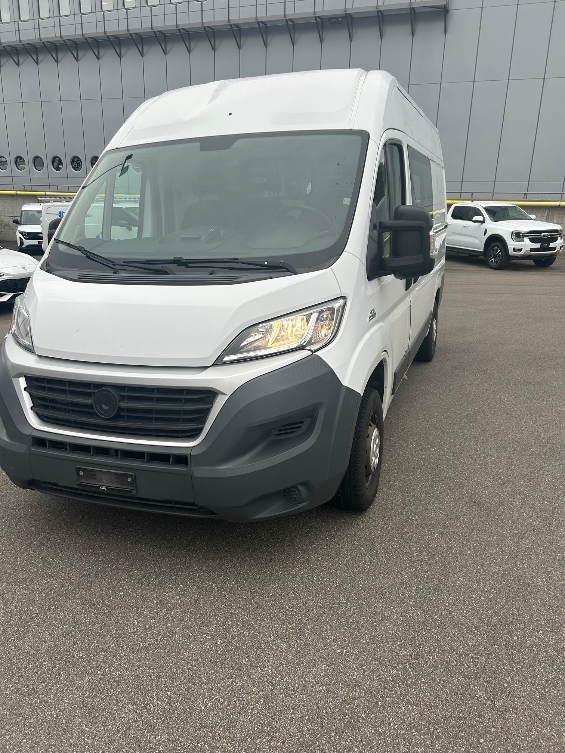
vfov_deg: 67.3
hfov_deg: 53.1
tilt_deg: -16.8
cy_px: 376
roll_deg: -0.7
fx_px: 566
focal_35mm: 26
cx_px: 282
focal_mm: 5.7
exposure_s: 1/658
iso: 50
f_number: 1.5
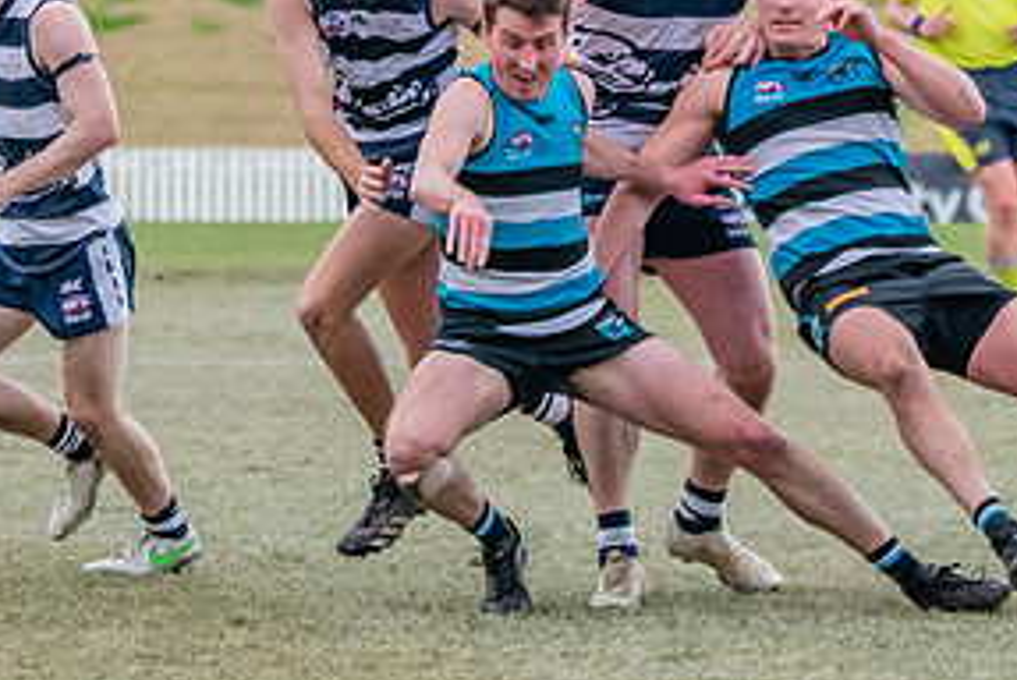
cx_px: 136
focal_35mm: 519
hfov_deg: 4.0
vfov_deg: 2.7
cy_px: 331
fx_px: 14676
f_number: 5
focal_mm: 150
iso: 2500
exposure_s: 1/1600
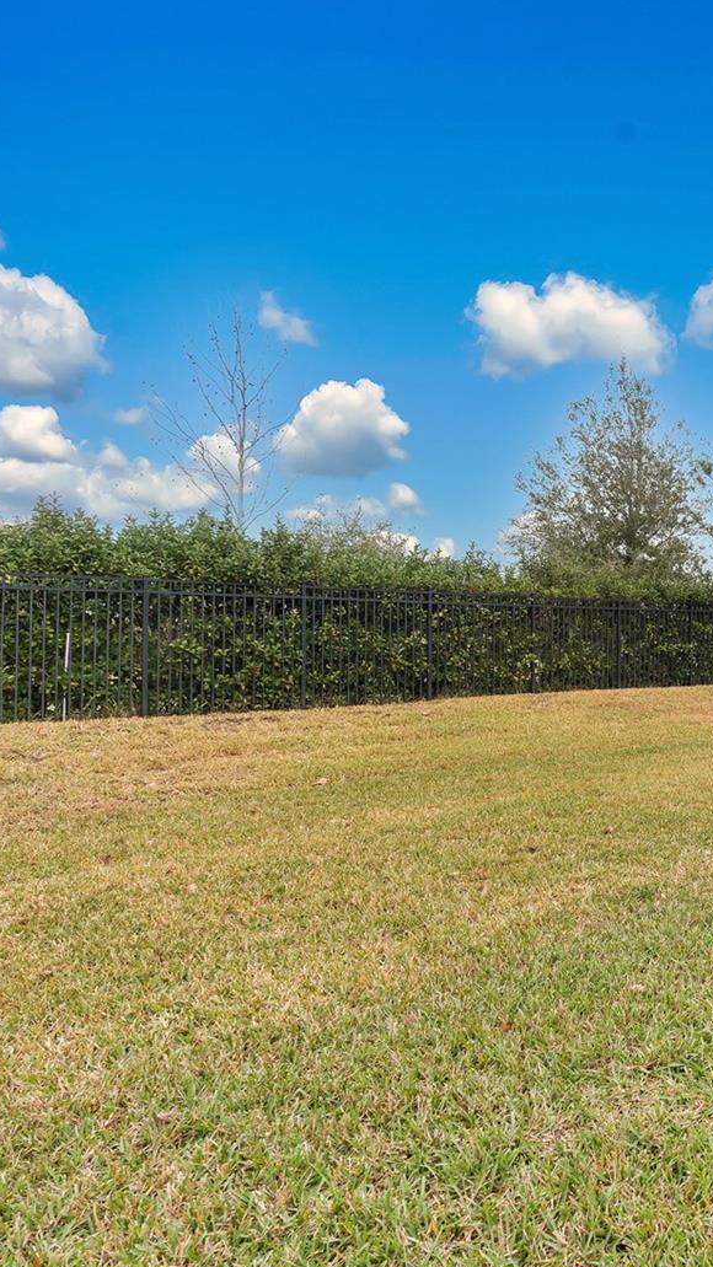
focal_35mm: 26
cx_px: 817
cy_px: 633
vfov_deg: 71.9
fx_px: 874
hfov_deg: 36.3
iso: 100
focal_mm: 16
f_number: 8
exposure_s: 1/160
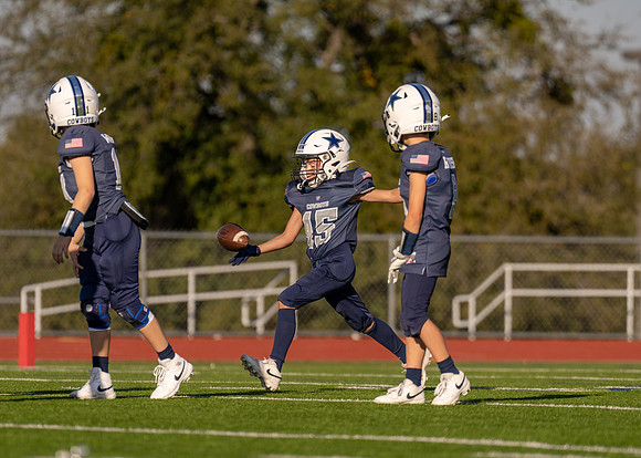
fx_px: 7503
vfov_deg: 3.5
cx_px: 297
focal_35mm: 412
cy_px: 253
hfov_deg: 4.9
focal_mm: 280
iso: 160
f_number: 4
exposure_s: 1/2500
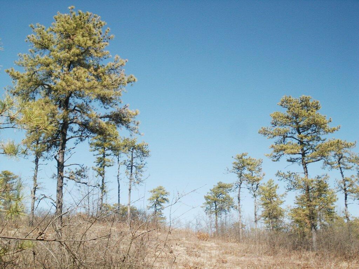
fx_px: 467
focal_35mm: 45
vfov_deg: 32.2
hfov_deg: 42.1
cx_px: 180
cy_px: 134
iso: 64
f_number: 8
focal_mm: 9.29
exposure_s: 1/60
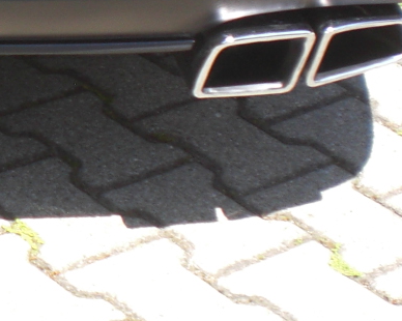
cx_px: -255
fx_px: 1819
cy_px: 9
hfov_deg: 11.9
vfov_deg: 10.0
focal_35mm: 153
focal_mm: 6.3
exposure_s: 1/250
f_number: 3.1
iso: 64
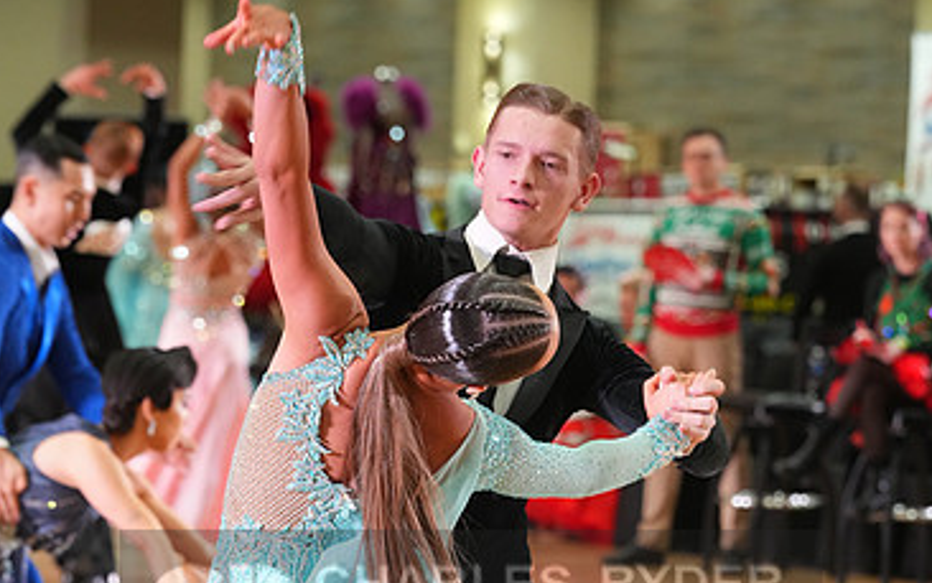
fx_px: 6530
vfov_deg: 5.1
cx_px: 472
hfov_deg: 8.2
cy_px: 616
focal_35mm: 257
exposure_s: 1/200
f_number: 5.6
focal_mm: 159
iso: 4000
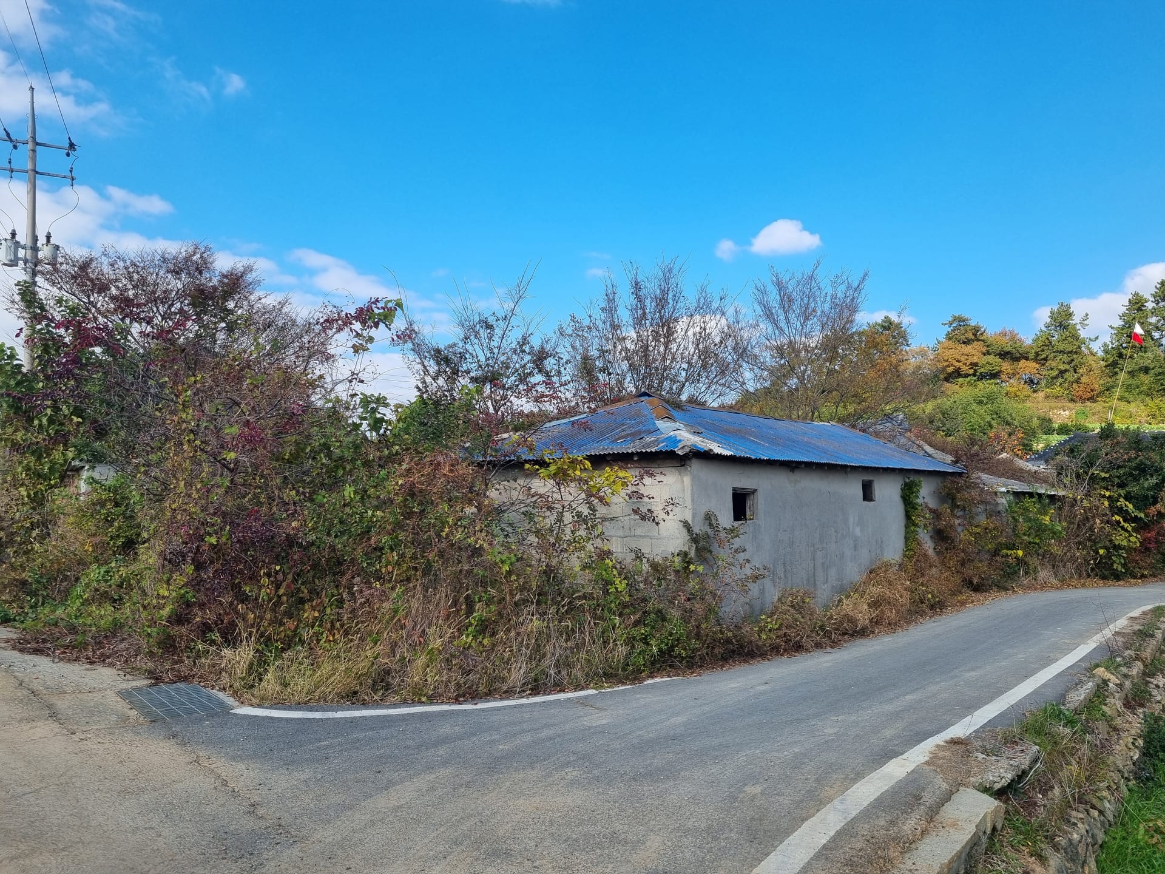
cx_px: 582
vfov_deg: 53.1
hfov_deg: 67.3
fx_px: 875
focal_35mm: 26
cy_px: 437
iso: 50
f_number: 1.8
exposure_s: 1/1924
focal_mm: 5.4
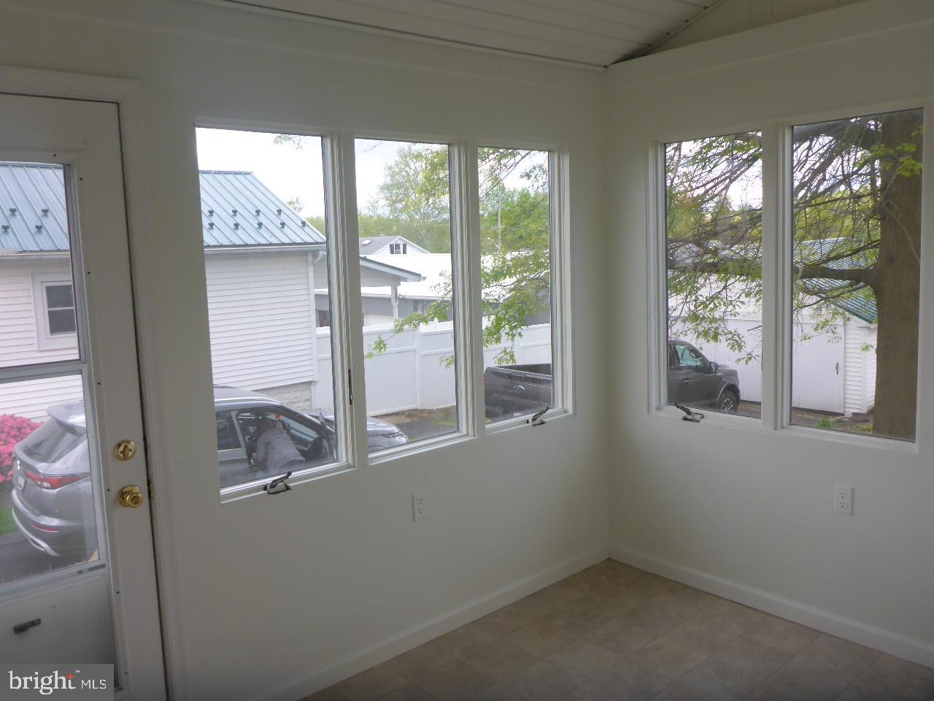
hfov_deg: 63.4
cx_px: 467
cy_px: 350
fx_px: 755
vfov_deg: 49.7
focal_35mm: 28
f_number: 3.3
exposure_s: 1/200
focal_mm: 4.9
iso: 100
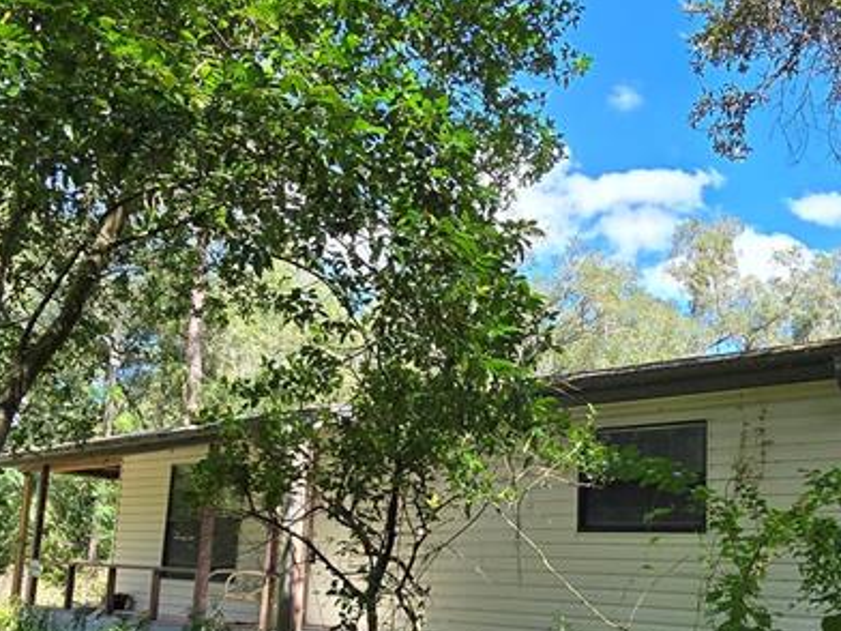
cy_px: 403
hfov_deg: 53.3
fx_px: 826
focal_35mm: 34
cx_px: 534
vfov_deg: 41.4
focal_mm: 2.2
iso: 50
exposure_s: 1/556
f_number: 2.2
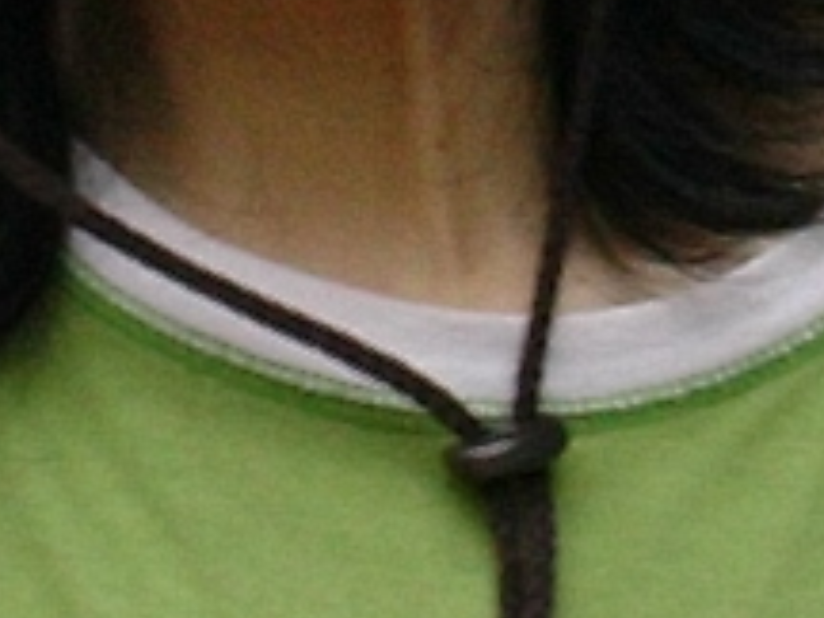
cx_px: 275
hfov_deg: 5.9
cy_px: -92
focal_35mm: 333
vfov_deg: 4.5
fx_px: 7927
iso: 70
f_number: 2.9
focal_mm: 6.7
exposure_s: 1/176
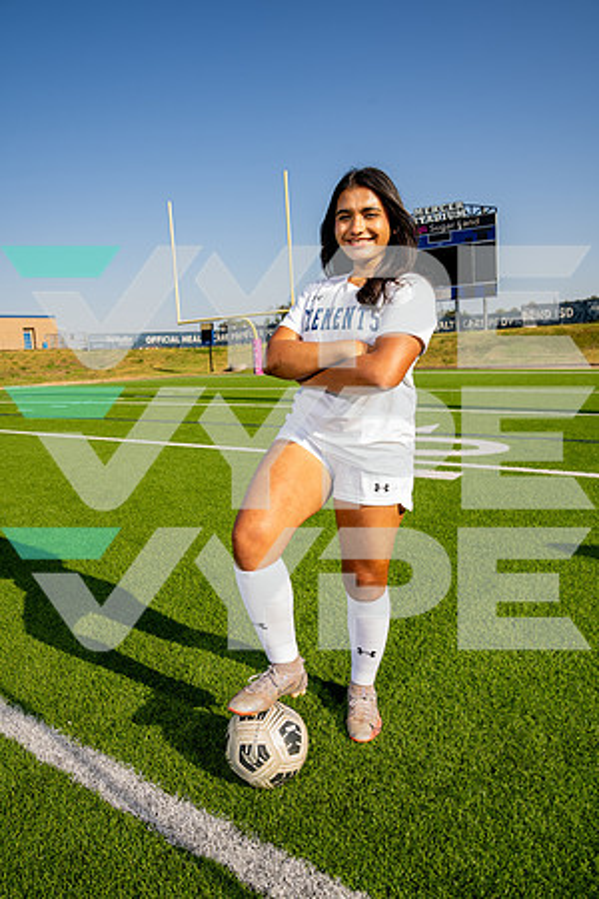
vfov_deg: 73.7
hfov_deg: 53.1
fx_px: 599
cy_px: 450
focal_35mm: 24
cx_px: 300
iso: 50
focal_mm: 24
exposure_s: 1/125
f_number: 7.1
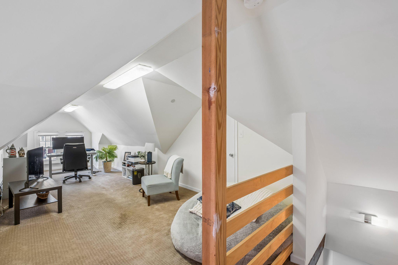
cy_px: 132
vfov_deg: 77.3
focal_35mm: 15
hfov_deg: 100.4
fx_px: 166
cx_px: 199
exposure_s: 1/7
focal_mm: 10
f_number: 8
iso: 250
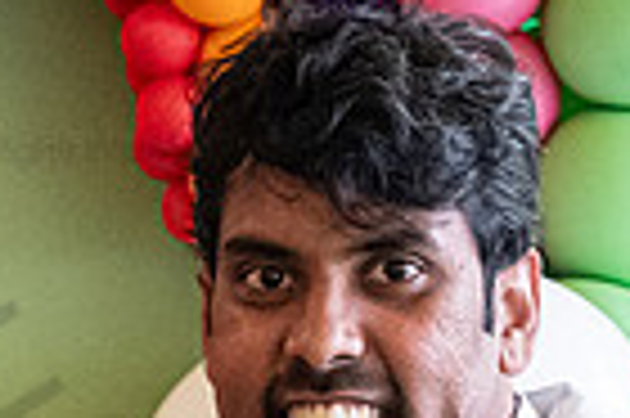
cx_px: -253
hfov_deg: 6.1
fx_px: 5821
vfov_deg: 4.1
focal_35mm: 333
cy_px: 726
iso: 3200
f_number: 2.8
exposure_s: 1/125
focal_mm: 50
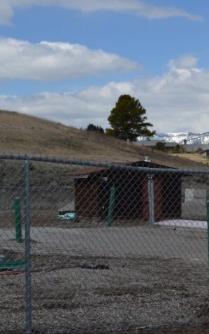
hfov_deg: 14.7
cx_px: 269
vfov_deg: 24.4
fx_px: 775
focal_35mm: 85
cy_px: 147
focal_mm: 26
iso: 100
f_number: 9
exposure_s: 1/320
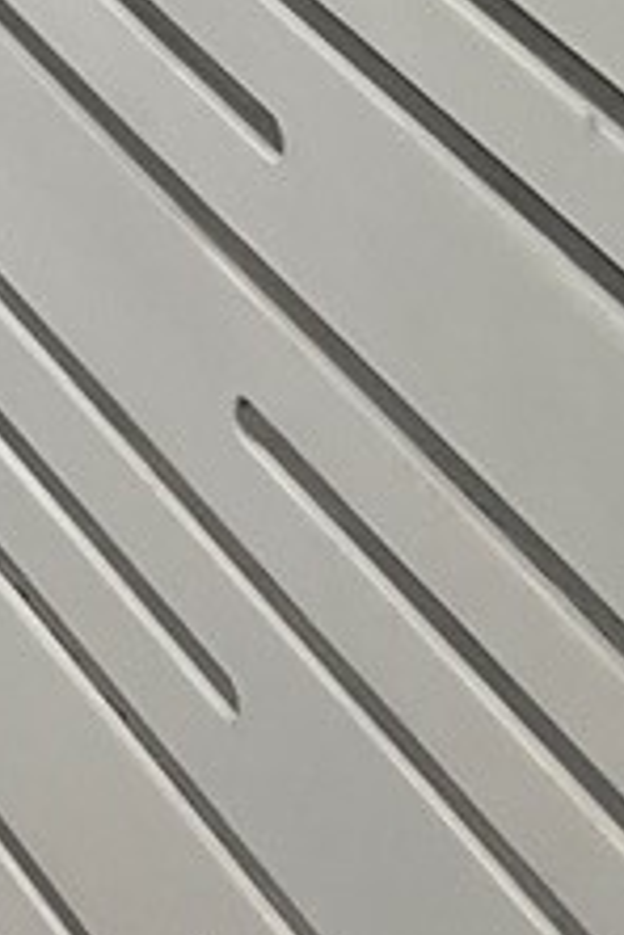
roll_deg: +2.0
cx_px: -1467
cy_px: -1192
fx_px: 5070
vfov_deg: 9.5
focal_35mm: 195
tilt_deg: -13.4
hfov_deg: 6.3
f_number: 1.5
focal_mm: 5.7
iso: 100
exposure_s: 1/120
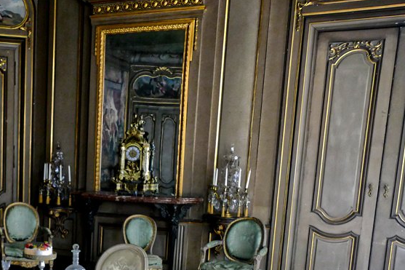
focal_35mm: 46
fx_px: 517
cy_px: 233
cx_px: 56
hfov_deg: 40.2
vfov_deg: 28.3
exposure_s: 1/125
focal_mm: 9.1
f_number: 2.8
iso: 1000
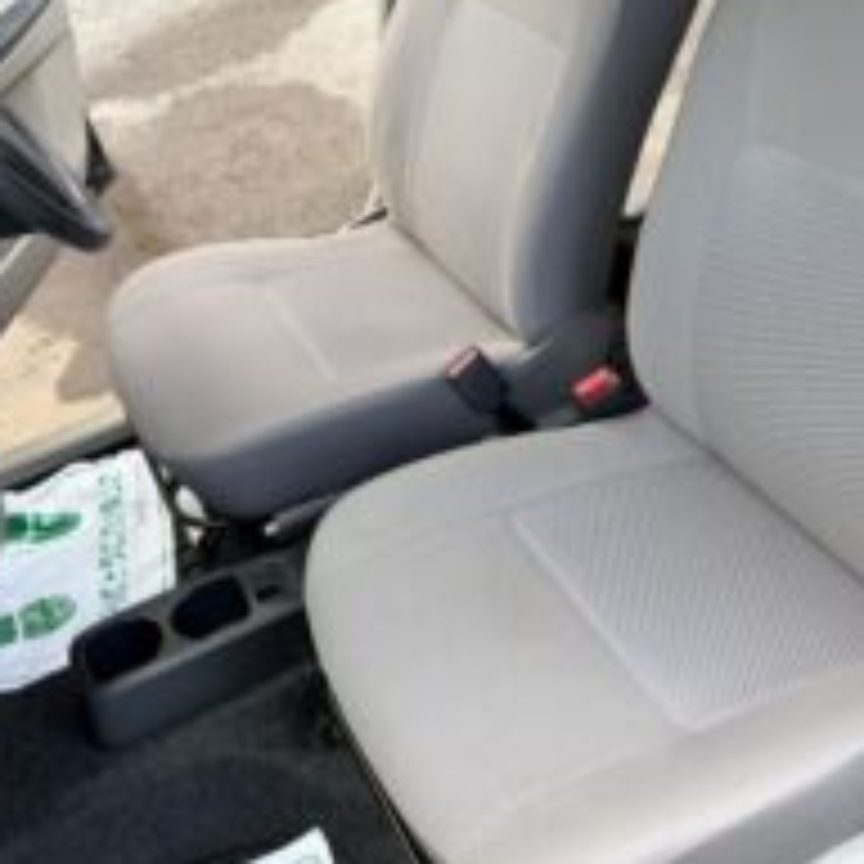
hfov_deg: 40.0
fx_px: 1186
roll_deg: +10.9
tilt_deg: -32.7
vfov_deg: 39.7
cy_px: 322
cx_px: 441
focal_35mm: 42
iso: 50
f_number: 1.6
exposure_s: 1/121
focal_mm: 5.96
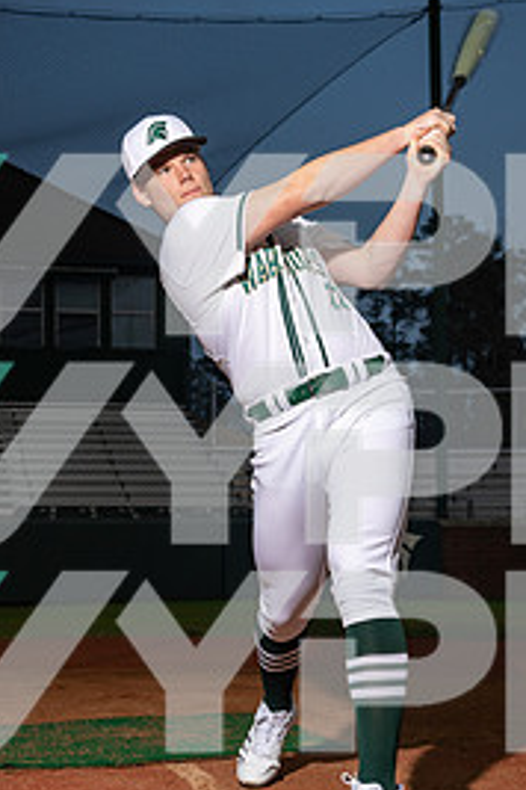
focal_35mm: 64
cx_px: 272
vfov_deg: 31.4
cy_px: 456
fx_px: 1403
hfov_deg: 21.2
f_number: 5.6
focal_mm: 38
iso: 200
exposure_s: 1/250
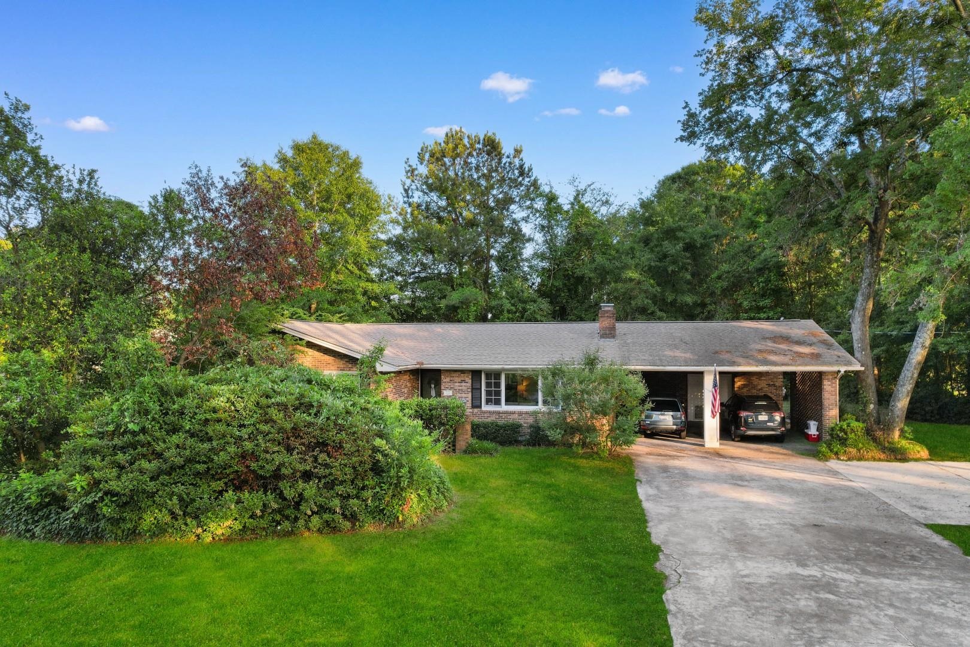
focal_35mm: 22
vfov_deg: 57.2
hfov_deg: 78.6
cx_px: 485
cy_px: 324
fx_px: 593
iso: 100
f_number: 2.8
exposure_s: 1/50
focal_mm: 8.38
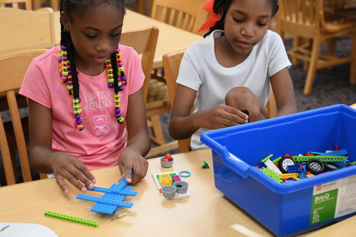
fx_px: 613
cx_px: 172
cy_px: 113
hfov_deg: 32.4
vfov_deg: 21.9
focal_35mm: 62
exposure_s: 1/250
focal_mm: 58
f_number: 4
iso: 4500
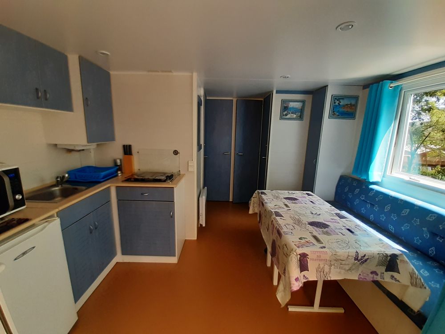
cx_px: 222
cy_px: 167
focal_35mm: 13
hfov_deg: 106.2
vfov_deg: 89.9
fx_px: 167
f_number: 2.2
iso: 50
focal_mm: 1.13
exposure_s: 1/100
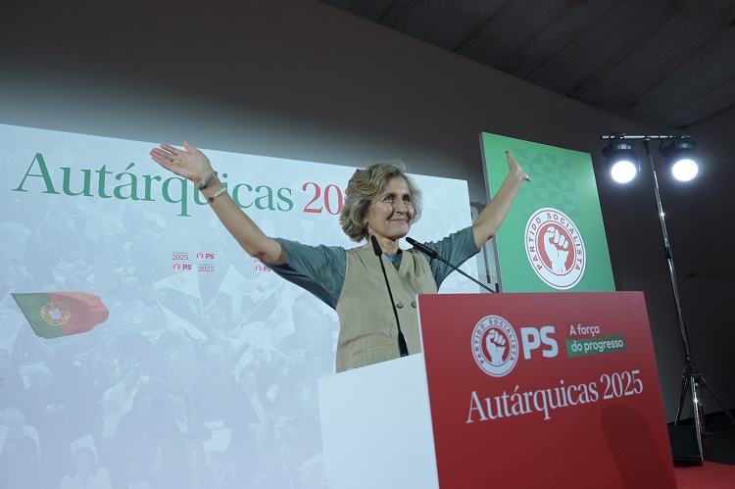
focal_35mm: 24
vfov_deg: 53.1
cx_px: 368
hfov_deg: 73.8
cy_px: 244
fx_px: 490
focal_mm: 24
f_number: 8
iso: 2000
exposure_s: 1/200
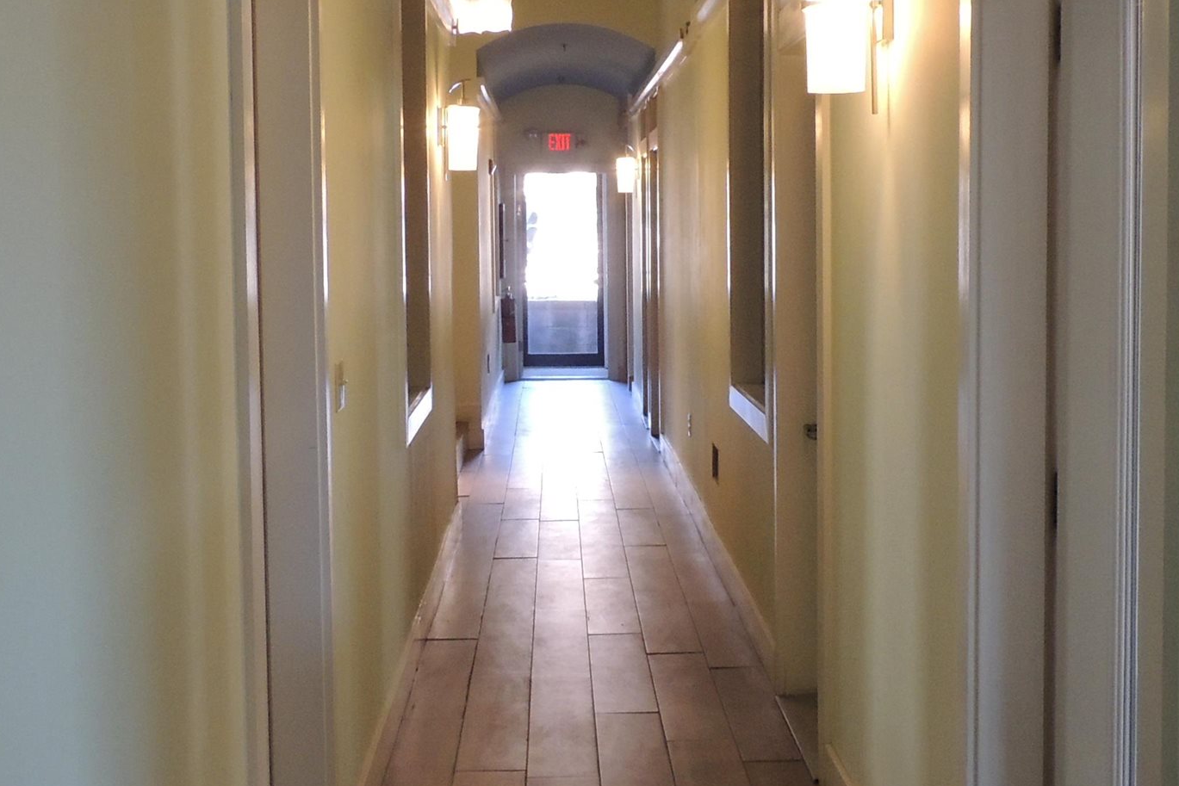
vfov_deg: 24.2
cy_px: 343
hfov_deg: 35.6
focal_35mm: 56
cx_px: 611
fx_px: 1834
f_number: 3.7
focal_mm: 4.3
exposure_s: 1/30
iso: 320
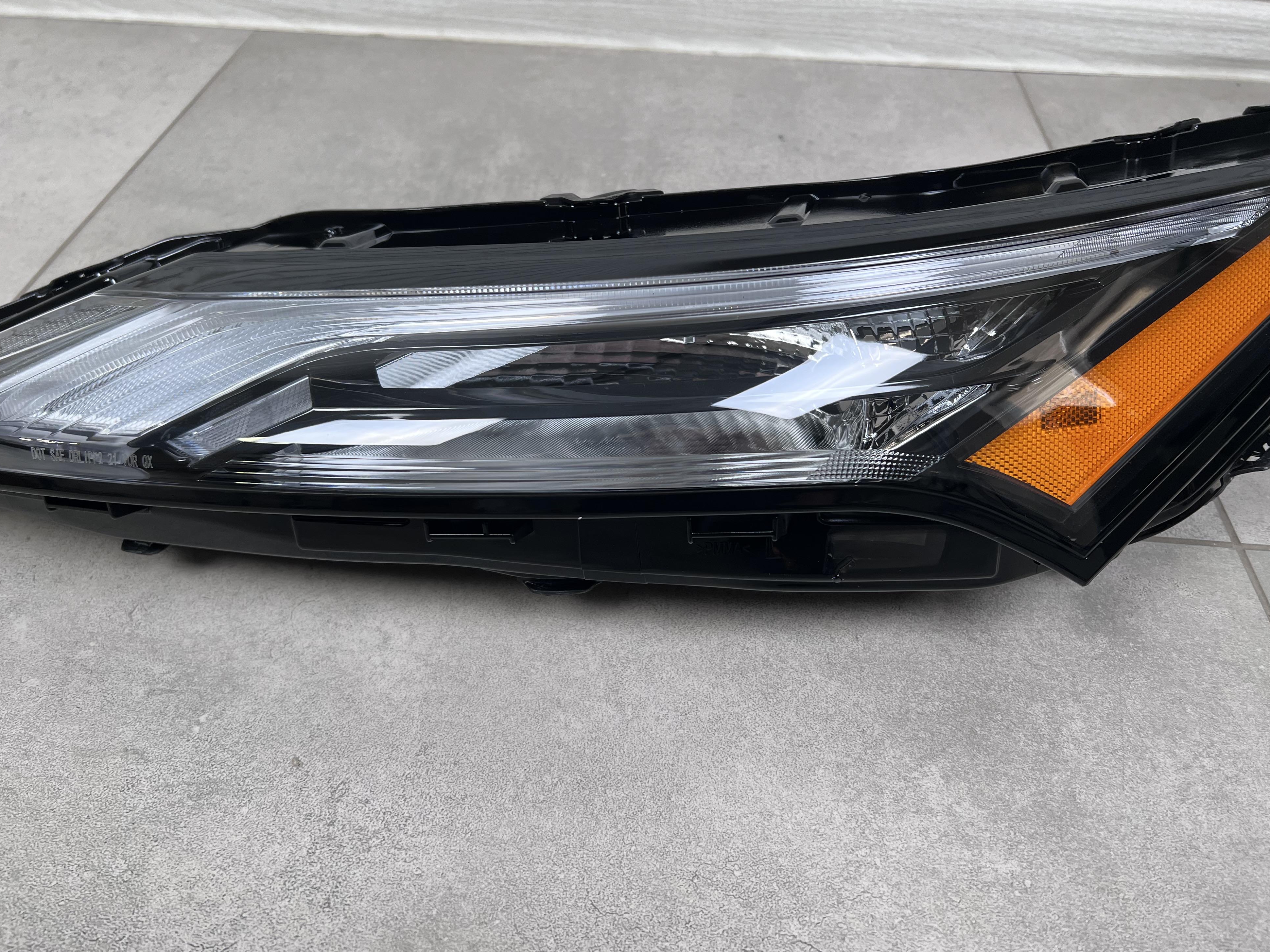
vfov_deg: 51.3
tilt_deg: -44.7
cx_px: 614
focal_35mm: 27
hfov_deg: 65.3
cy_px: 466
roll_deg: -1.8
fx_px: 991
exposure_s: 1/100
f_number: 1.5
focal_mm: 5.7
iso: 80
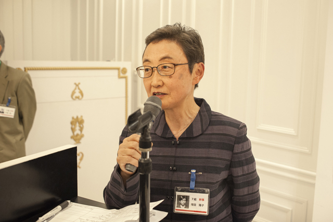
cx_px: 166
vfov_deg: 37.8
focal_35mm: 35
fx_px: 324
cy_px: 111
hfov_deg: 54.5
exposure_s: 1/100
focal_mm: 35
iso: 1100
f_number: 5.6
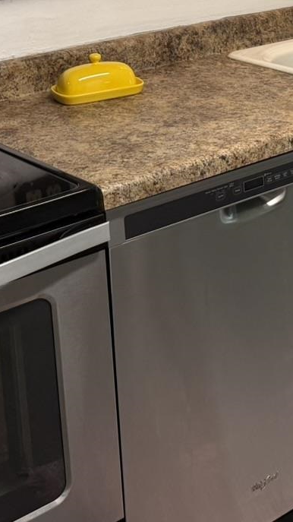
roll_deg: -0.9
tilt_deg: -11.9
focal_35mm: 78
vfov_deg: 25.8
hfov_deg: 13.9
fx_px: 1078
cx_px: 519
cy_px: -1
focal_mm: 6.76
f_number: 1.78
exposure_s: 1/118
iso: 125
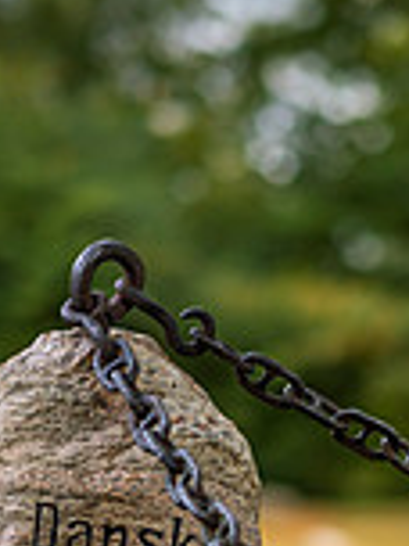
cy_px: 648
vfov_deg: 6.3
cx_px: 431
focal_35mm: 312
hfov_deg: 4.8
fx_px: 4915
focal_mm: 85
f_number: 1.4
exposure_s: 1/250
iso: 64
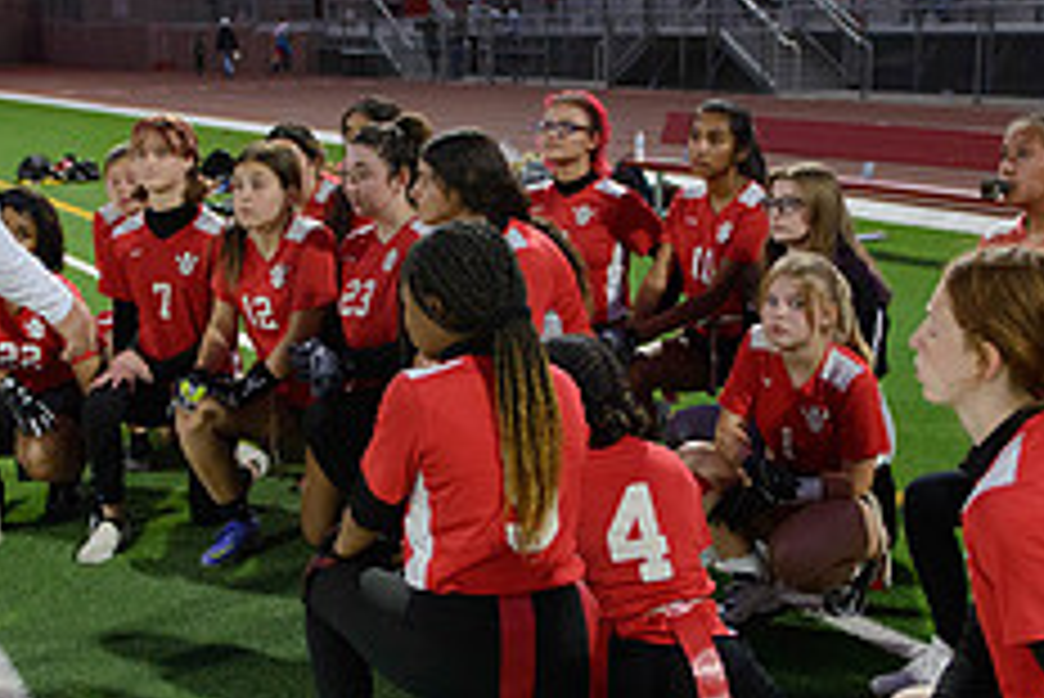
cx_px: 387
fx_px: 1741
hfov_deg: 33.2
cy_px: 457
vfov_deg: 22.6
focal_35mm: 60
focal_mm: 24
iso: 3200
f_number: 2.8
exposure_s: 1/400
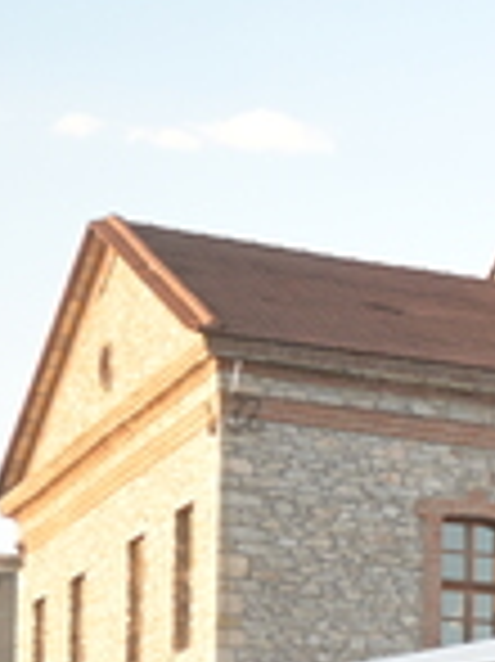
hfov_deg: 8.0
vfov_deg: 12.2
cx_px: 1498
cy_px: 820
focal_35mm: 158
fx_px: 3021
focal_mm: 21.5
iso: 200
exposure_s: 1/160
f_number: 4
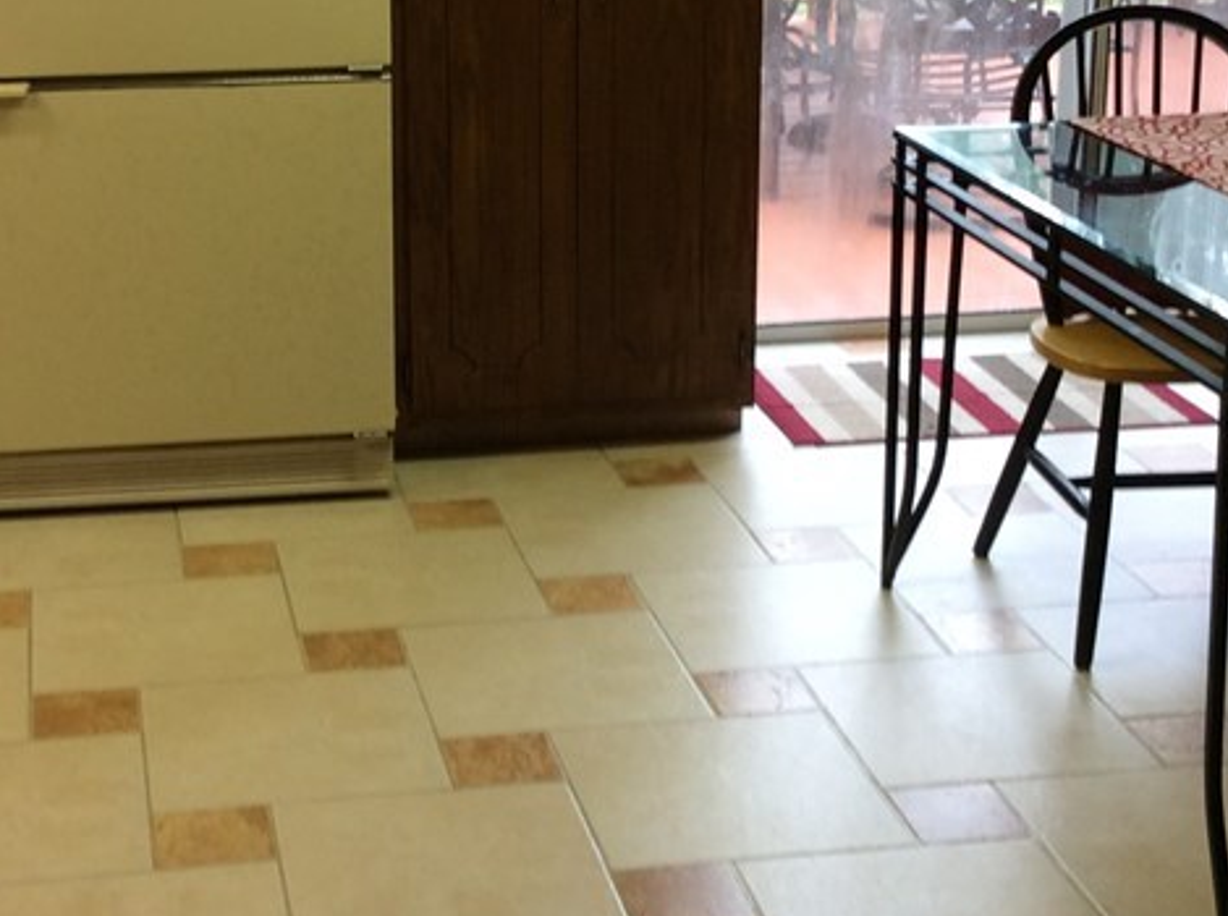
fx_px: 2479
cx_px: 461
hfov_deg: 27.7
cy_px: 270
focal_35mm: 70
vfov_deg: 20.8
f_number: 2.4
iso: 40
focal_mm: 3.3
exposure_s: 1/24
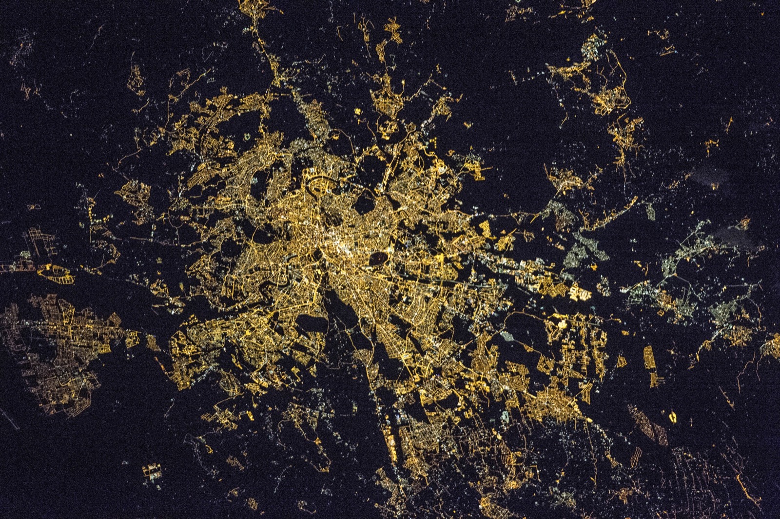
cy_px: 260
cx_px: 390
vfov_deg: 3.4
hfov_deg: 5.2
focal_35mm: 400
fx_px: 8659
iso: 8000
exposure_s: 1/25
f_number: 2.8
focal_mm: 400
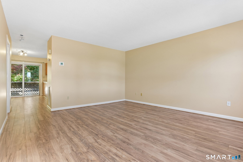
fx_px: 115
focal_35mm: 17
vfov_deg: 70.4
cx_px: 122
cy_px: 81
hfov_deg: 93.3
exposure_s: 1/10
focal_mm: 17
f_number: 11
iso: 400
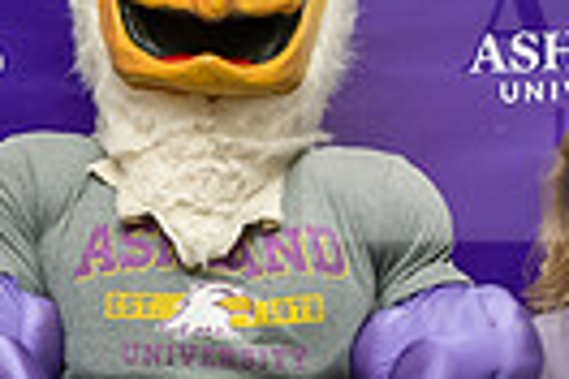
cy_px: 403
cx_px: 172
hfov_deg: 10.4
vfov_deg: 6.9
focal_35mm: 197
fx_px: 3113
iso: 800
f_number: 4.5
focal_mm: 45
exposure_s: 1/160
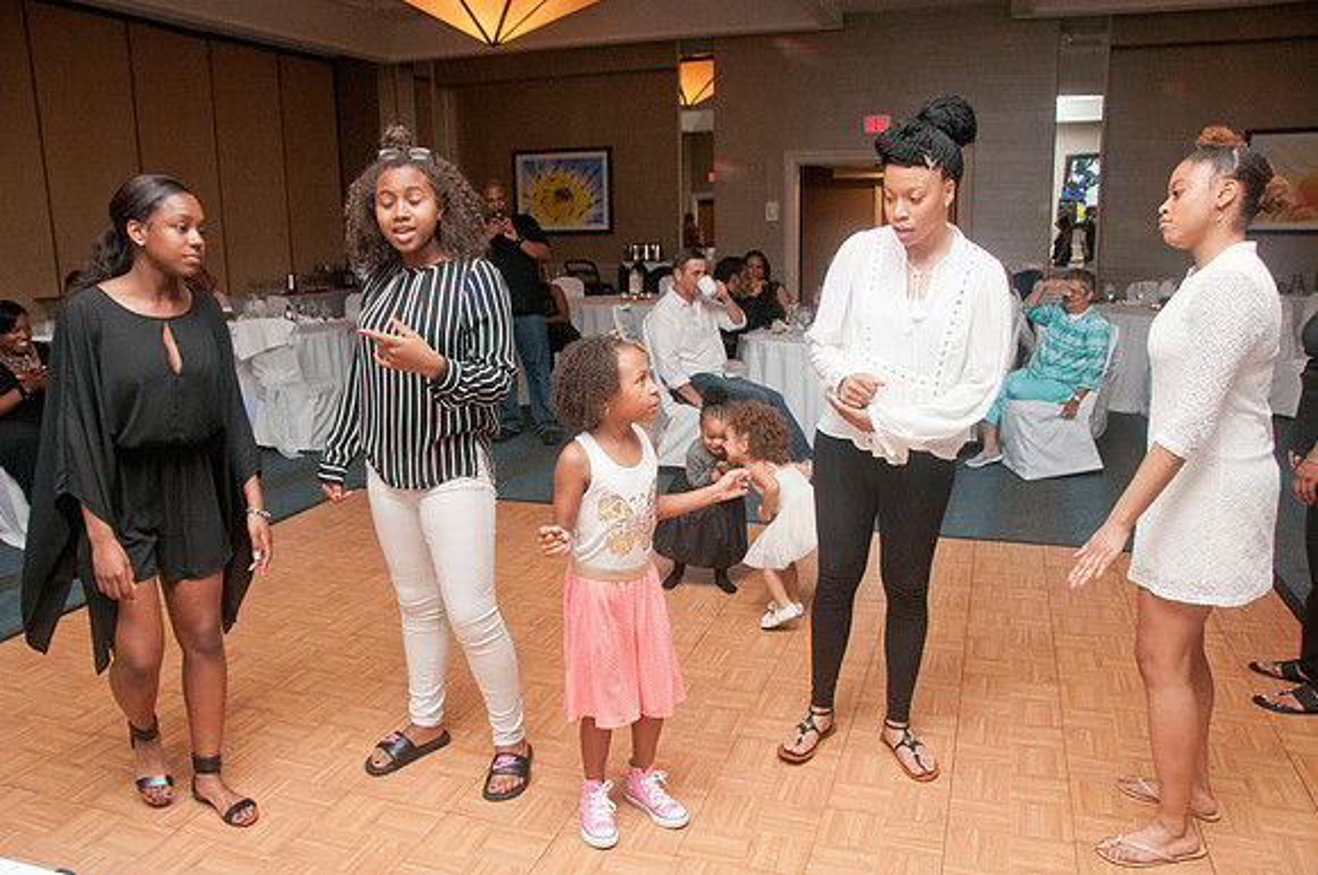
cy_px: 438
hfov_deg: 67.5
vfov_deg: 47.8
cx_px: 659
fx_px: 987
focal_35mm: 27
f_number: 5.6
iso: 800
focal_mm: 18
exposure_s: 1/125
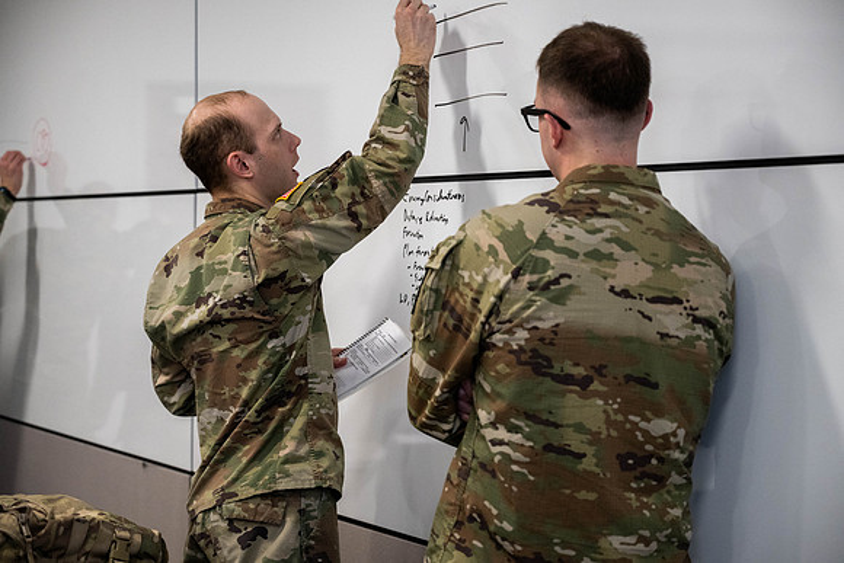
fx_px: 1714
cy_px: 282
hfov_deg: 27.7
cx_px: 422
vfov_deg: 18.7
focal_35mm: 73
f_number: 4
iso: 2500
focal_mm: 70
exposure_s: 1/400
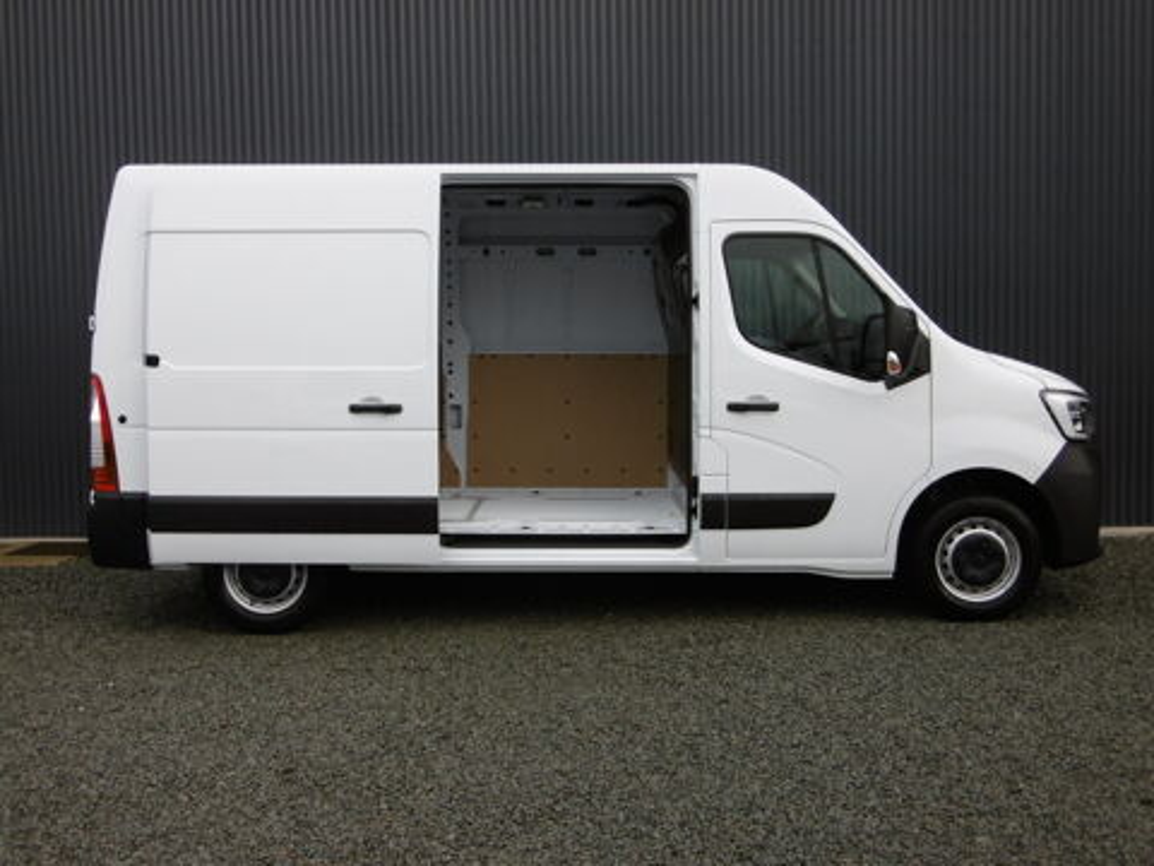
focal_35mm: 38
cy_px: 433
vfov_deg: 37.7
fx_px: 1267
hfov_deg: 49.0
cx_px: 577
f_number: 3.7
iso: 100
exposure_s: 1/100
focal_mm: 6.8
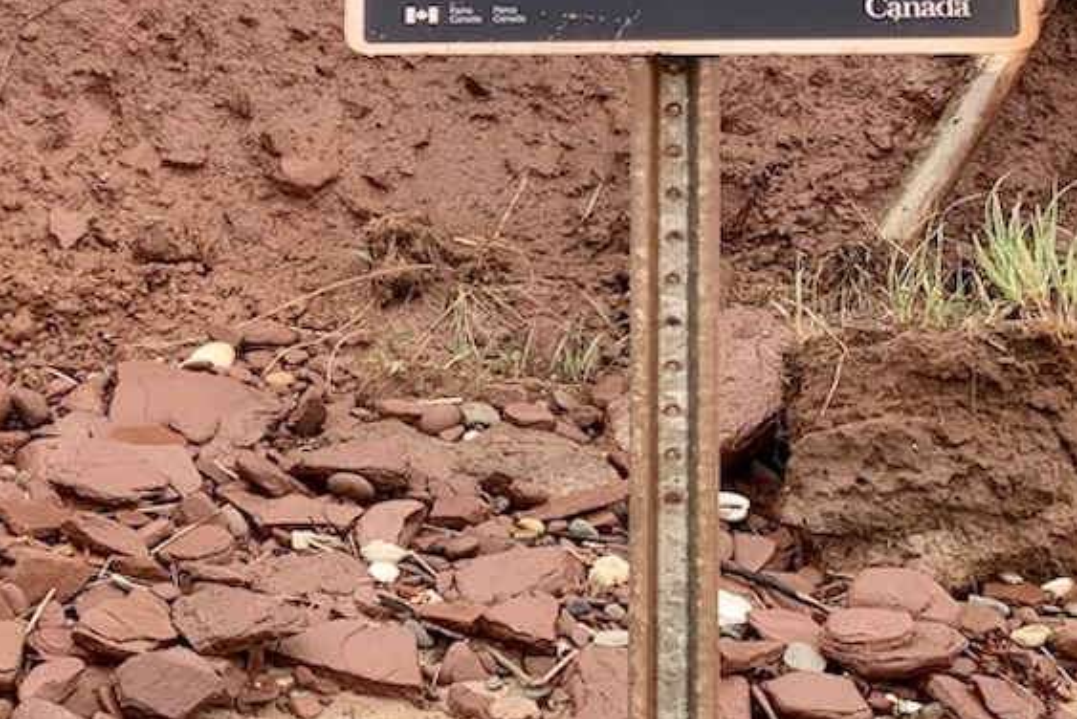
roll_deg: -1.6
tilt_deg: -4.1
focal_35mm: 72
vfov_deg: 18.7
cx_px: -50
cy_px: 121
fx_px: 2155
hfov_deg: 26.3
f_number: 1.8
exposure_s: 1/313
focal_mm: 4.25
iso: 25
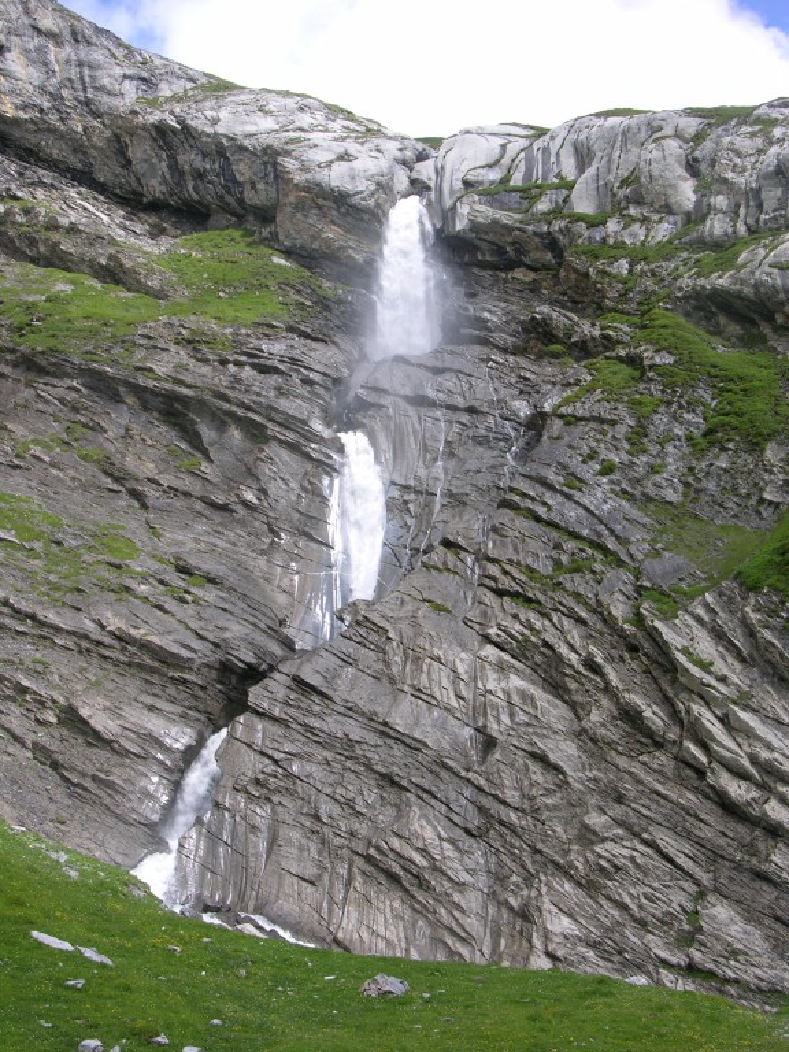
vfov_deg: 38.2
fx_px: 1520
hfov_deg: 29.1
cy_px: 526
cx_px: 394
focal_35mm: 50
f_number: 6
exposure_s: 1/151
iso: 50
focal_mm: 12.7
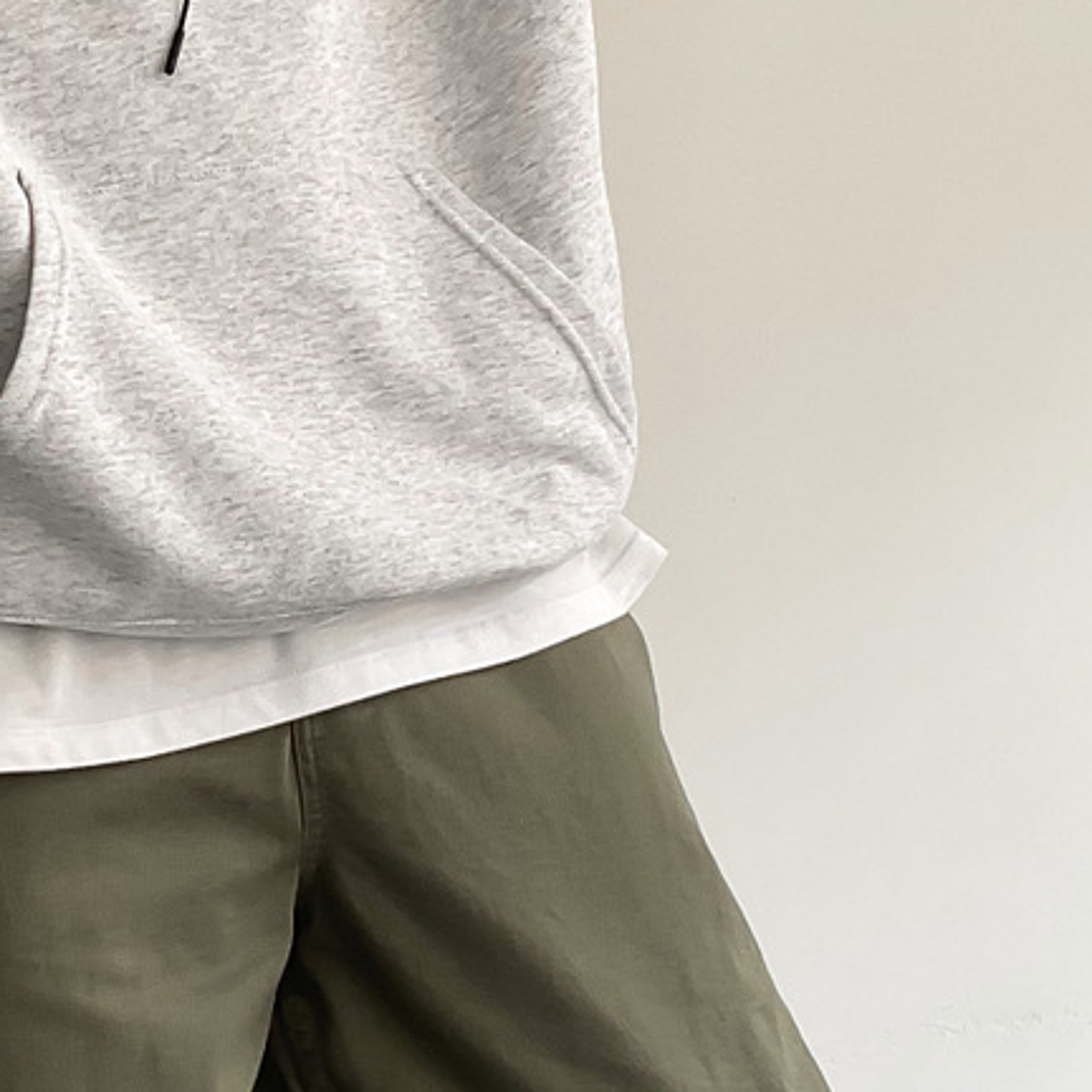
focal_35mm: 95
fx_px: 3391
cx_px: 68
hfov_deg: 18.0
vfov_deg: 18.3
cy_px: 650
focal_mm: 3
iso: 40
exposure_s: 1/120
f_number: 1.8
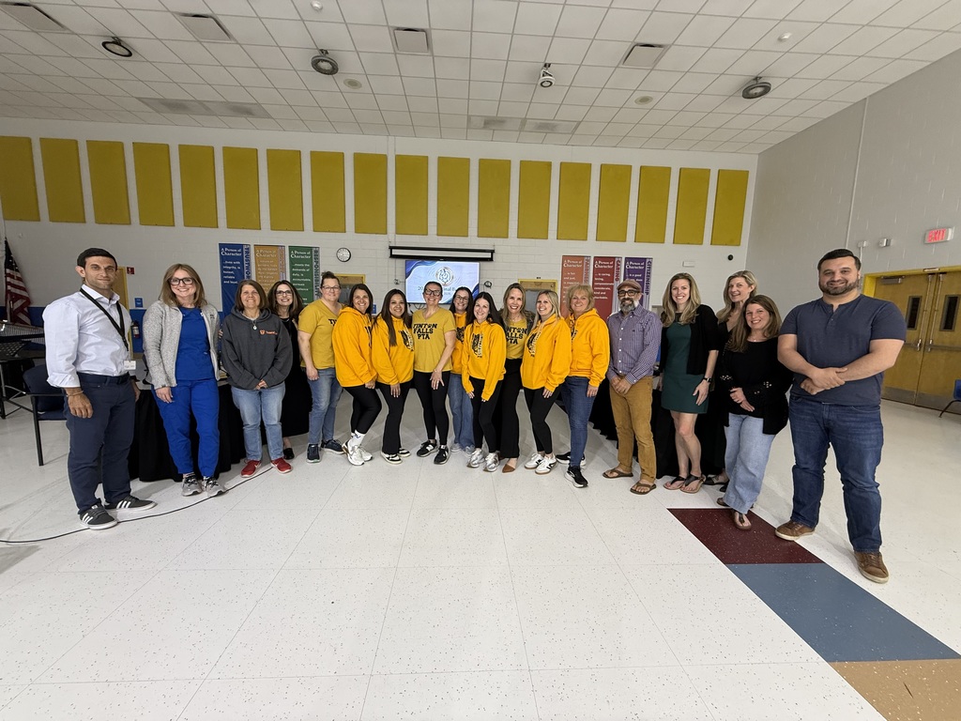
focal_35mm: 14
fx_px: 389
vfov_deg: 85.7
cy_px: 360
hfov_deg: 102.1
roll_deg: -1.7
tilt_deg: -6.8
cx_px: 480
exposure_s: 1/60
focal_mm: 2.22
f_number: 2.2
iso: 200
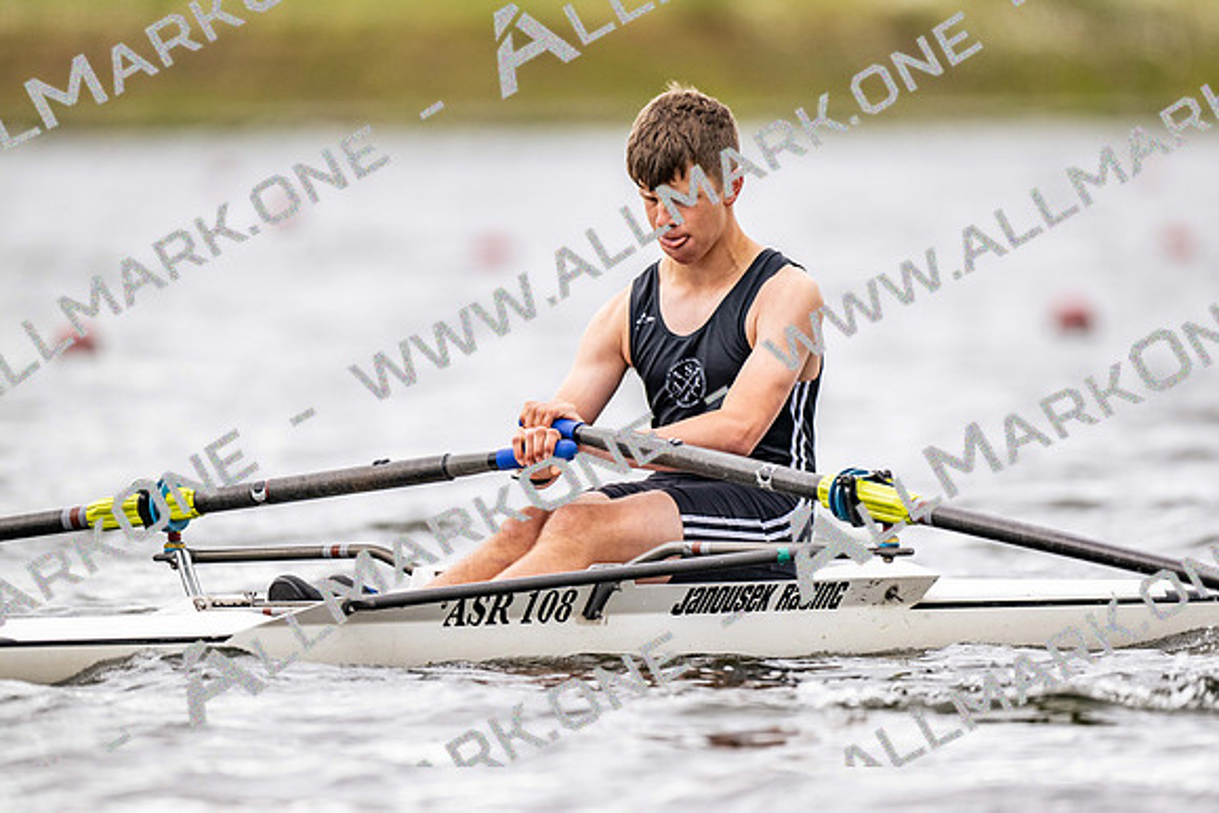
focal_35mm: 600
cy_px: 406
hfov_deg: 3.4
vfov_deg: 2.3
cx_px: 610
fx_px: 20320
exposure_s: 1/2500
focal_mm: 600
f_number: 4
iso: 560
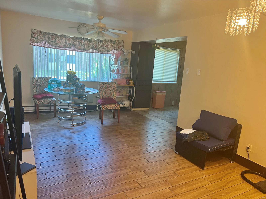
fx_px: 200
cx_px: 133
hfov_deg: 67.3
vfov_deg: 53.1
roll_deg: -3.7
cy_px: 100
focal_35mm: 26
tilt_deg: -10.8
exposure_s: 1/60
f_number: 1.5
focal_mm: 5.7
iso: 100
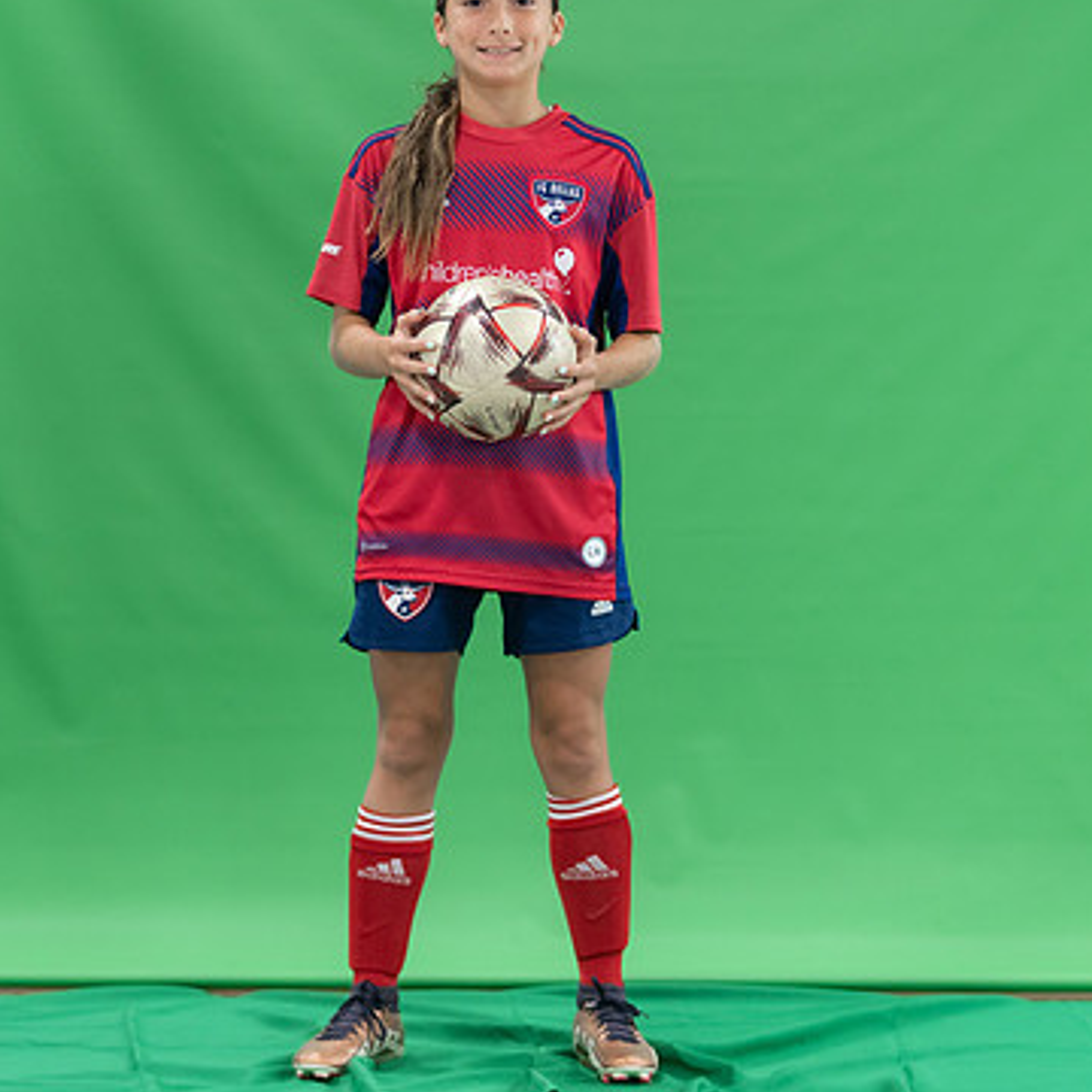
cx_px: 451
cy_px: 439
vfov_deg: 13.7
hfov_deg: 13.7
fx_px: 4533
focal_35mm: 127
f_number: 2.8
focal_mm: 74
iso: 1000
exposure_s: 1/250
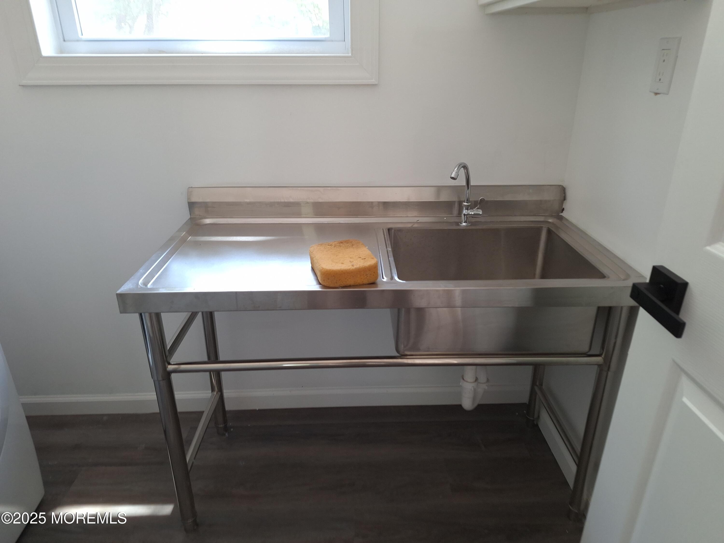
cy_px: 272
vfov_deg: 58.9
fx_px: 481
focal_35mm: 23
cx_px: 362
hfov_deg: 73.9
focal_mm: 5.54
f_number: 1.8
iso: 125
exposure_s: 1/40
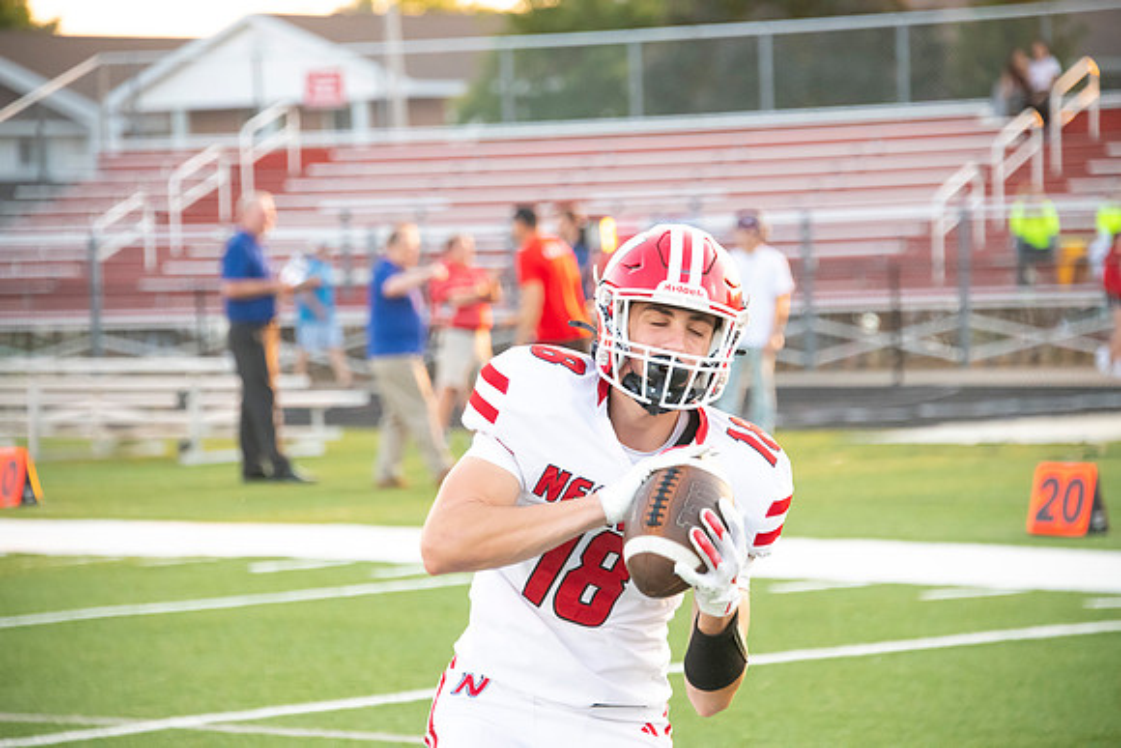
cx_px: 560
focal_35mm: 190
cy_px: 374
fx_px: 5917
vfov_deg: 7.2
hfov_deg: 10.8
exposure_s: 1/800
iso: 4000
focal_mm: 190
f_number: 5.6
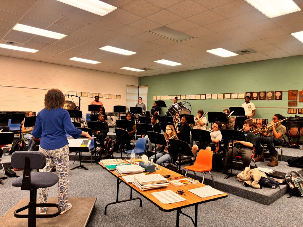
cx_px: 152
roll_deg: -1.5
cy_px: 114
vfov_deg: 53.1
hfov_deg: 67.3
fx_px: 228
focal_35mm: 26
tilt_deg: -2.1
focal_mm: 5.96
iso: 160
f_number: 1.6
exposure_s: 1/60
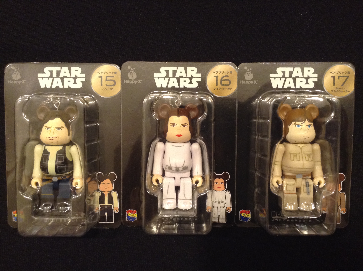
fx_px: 346
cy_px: 136
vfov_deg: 42.8
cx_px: 182
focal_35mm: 33
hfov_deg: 55.4
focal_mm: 3.3
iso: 200
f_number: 2.4
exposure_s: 1/24
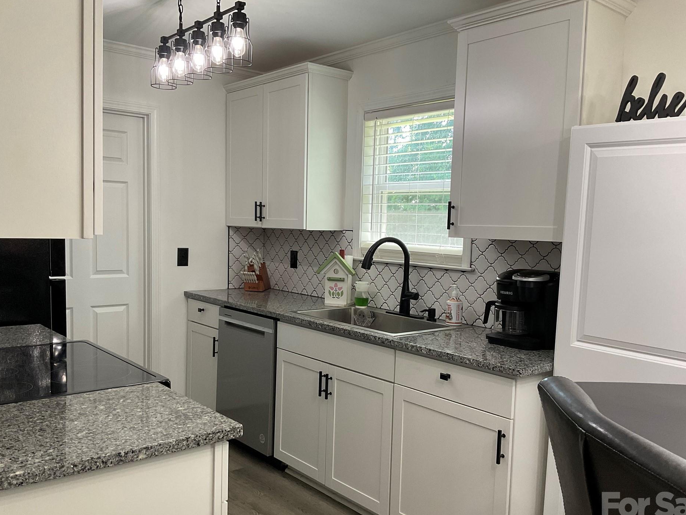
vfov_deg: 44.1
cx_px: 341
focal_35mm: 32
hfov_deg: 56.8
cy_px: 280
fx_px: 634
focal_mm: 3
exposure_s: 1/60
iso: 64
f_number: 1.8
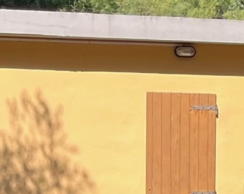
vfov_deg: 8.1
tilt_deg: -5.4
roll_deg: -1.7
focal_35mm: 188
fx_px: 1356
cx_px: 305
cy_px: 275
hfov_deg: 10.1
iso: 50
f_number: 1.6
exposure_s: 1/967
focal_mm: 5.1
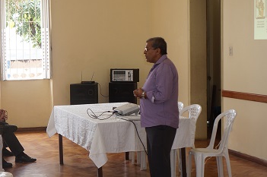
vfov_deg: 15.3
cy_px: 101
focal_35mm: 89
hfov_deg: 22.5
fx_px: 659
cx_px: 49
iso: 200
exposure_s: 1/100
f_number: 5
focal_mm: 26
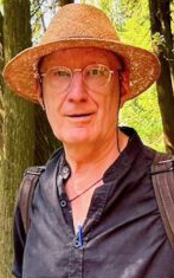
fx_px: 455
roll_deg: +2.4
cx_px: 49
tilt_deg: +3.9
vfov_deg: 34.0
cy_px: 122
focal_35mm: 60
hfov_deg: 21.5
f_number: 1.8
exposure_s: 1/99
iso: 125
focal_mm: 1.57
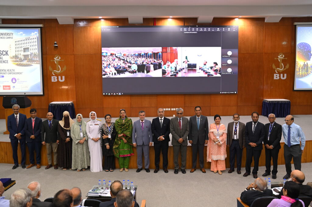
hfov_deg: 54.5
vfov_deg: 37.8
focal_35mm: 35
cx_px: 156
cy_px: 104
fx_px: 303
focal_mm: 35
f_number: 3.2
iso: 1250
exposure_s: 1/50
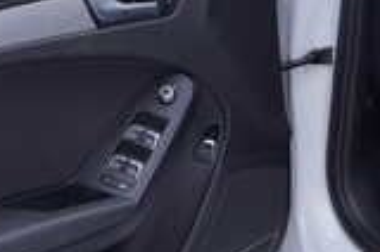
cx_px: 352
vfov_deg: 10.9
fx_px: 1306
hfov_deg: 16.3
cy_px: -4
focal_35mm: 124
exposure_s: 1/60
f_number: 3.5
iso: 125
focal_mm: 24
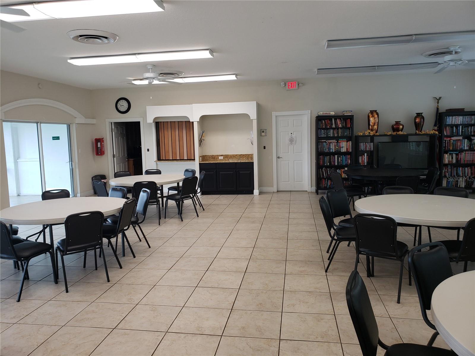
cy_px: 178
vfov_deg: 53.1
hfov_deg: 67.3
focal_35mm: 26
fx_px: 357
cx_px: 238
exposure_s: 1/60
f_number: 2.4
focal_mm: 4.3
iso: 100
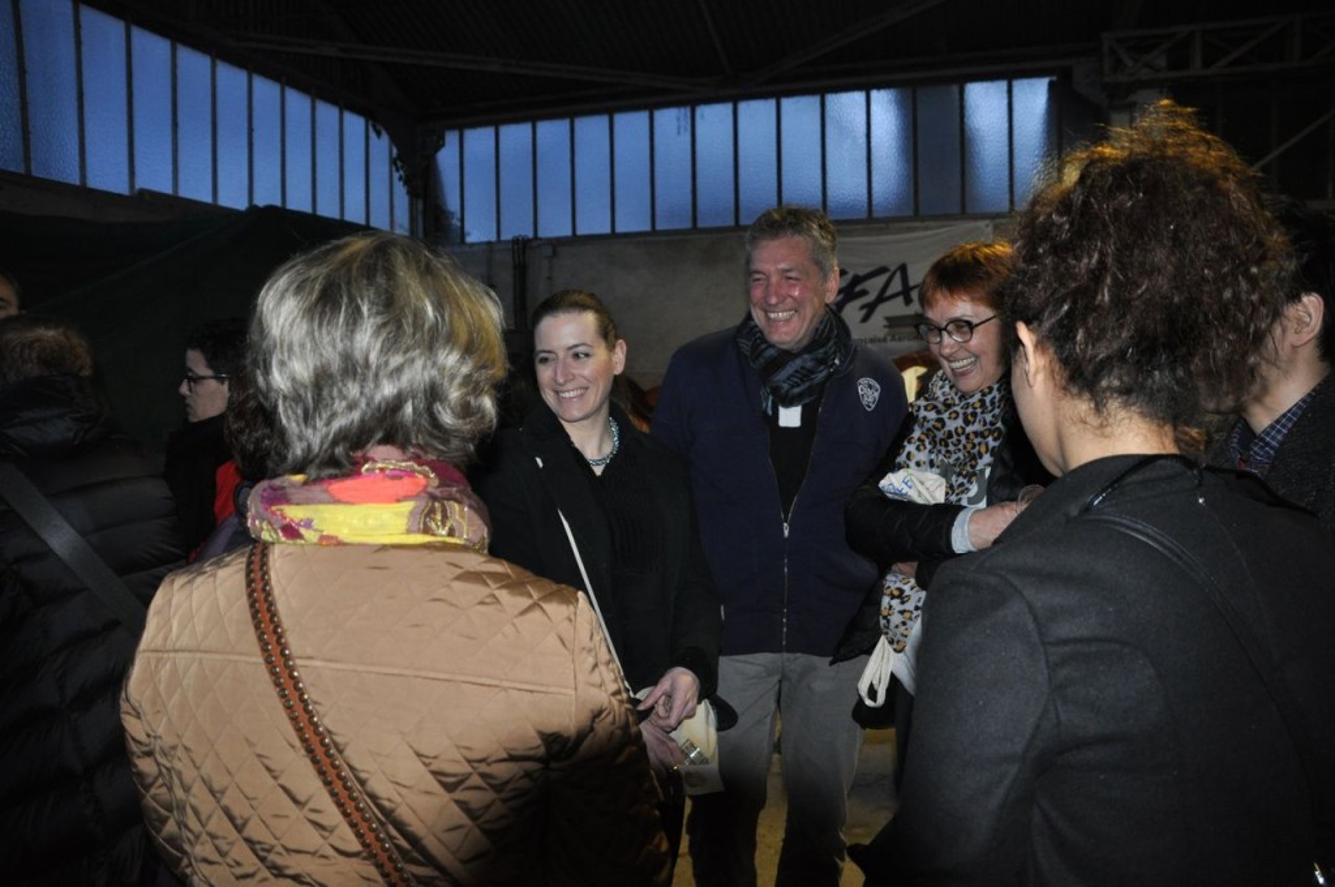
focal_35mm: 27
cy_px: 444
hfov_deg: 67.4
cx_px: 668
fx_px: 1000
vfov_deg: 47.8
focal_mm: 18
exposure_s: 1/60
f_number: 3.5
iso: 800
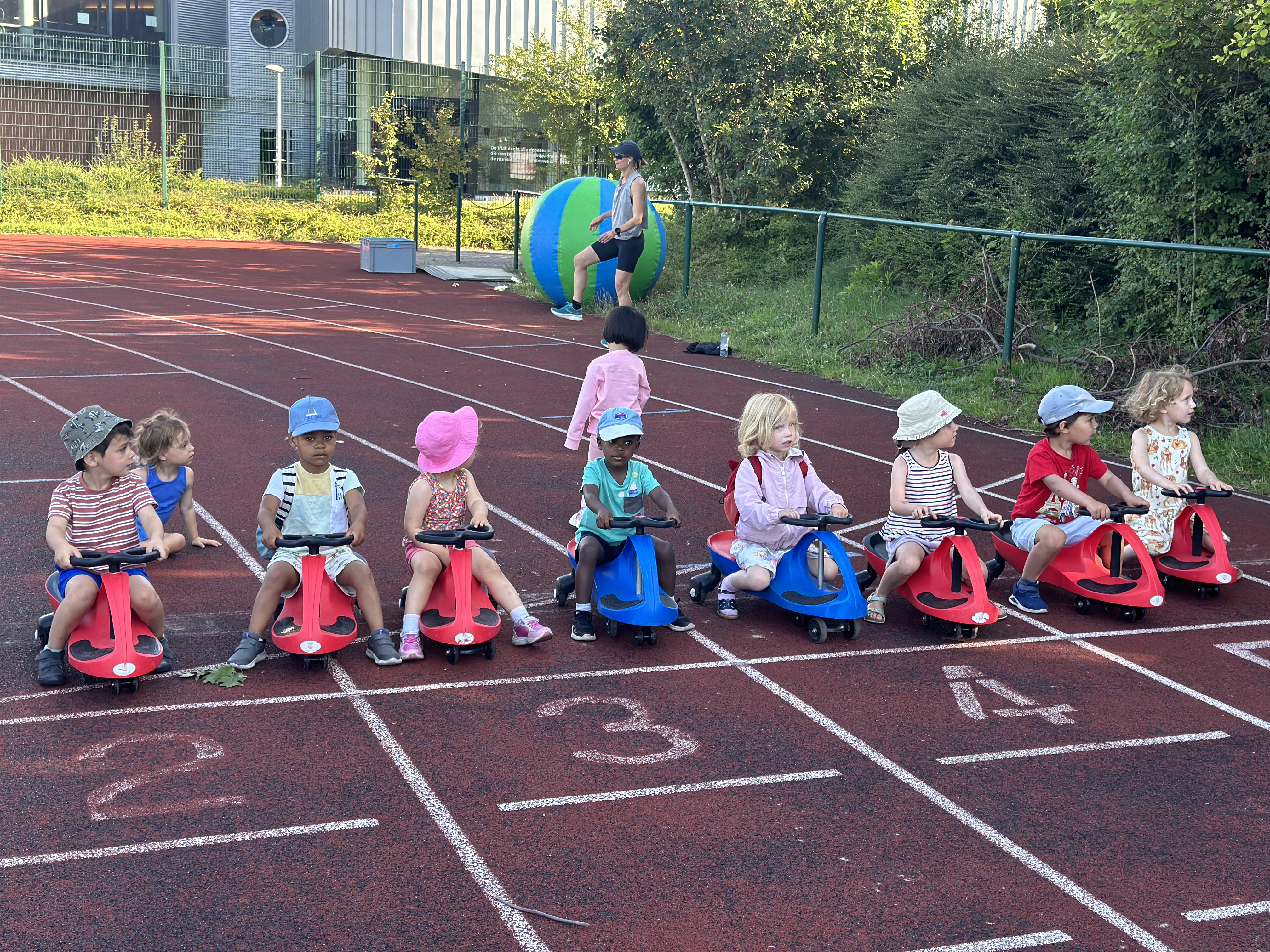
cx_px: 635
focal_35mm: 48
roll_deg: -2.2
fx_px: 1761
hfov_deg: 39.7
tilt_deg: -9.6
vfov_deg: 30.3
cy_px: 476
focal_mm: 6.86
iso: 80
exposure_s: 1/395
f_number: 1.78
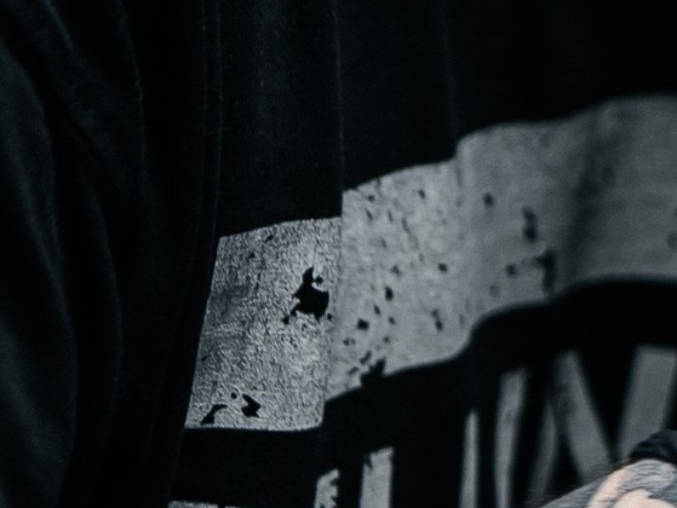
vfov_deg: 5.0
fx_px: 5812
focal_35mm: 297
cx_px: 1098
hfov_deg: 6.6
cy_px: -87
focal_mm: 45
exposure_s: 1/60
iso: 160
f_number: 1.8
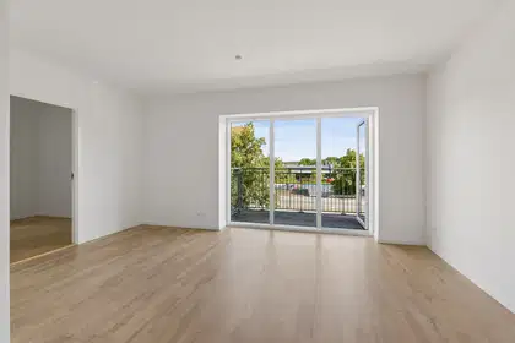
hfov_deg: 95.0
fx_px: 236
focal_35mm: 16
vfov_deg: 72.1
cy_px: 172
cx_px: 258
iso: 200
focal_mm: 11
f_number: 8
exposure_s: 1/100
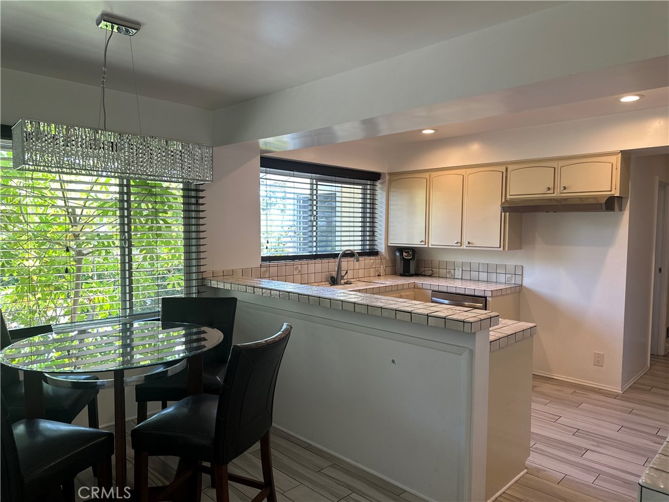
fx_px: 464
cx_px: 334
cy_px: 251
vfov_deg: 56.8
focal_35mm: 24
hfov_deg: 71.6
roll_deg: -0.8
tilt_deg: -3.1
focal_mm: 6.86
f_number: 1.78
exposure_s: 1/120
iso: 125
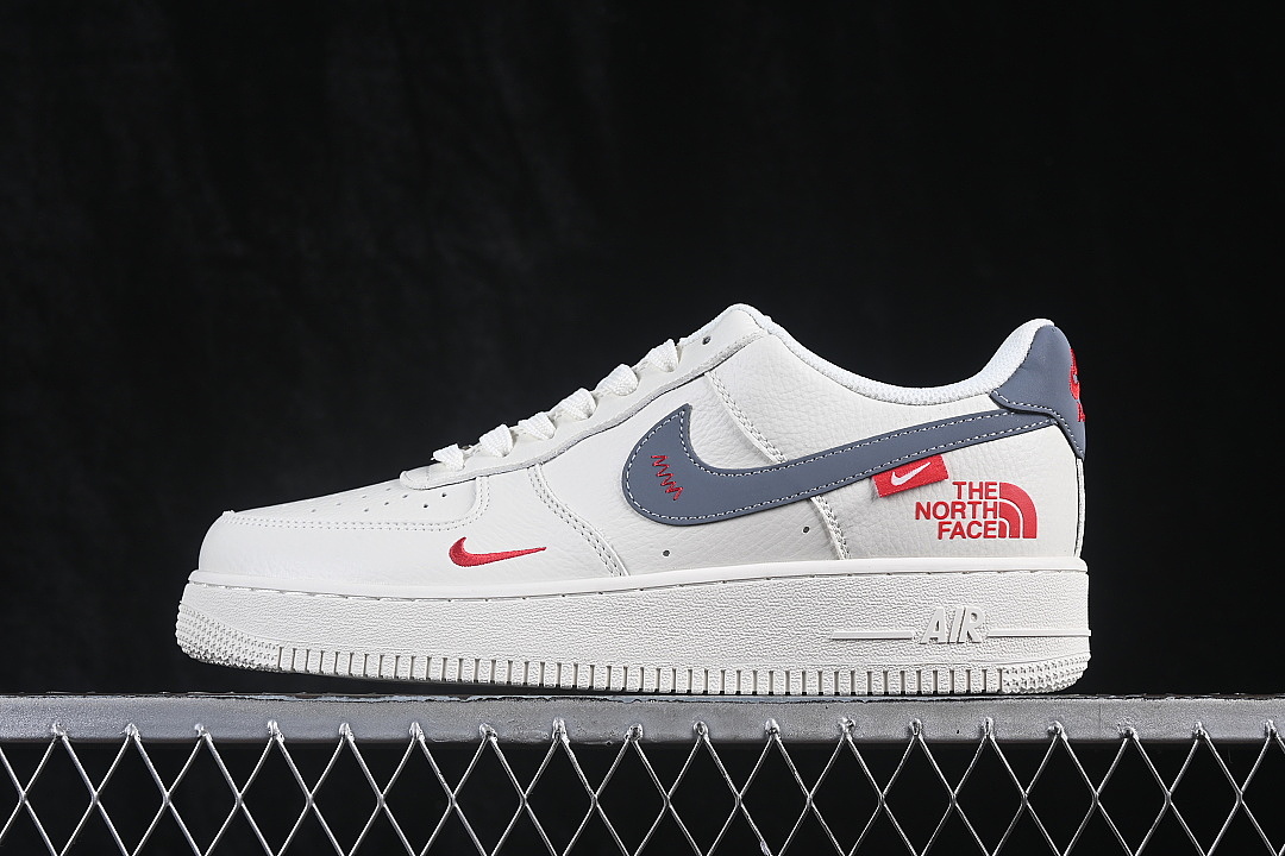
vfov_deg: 18.2
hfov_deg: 27.0
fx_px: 2677
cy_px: 428
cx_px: 642
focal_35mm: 75
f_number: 8
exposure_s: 1/80
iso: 160
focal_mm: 50
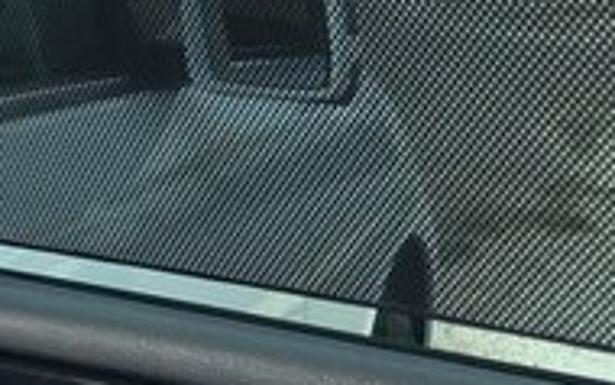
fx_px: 1794
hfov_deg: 18.5
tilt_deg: +0.0
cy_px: -273
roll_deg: -1.8
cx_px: -100
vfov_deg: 11.5
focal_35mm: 107
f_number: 2.2
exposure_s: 1/962
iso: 25
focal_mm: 4.15
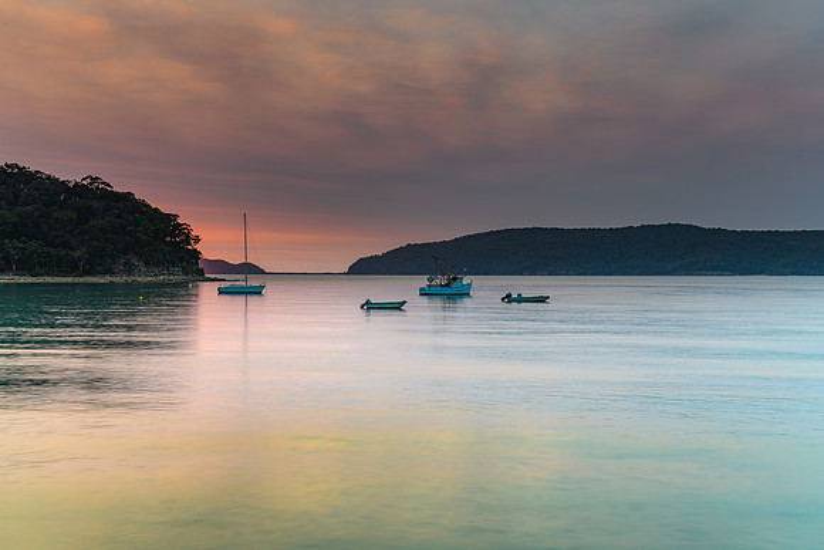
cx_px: 416
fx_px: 856
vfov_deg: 35.6
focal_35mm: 37
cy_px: 275
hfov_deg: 51.4
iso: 31
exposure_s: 1
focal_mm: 35
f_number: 8
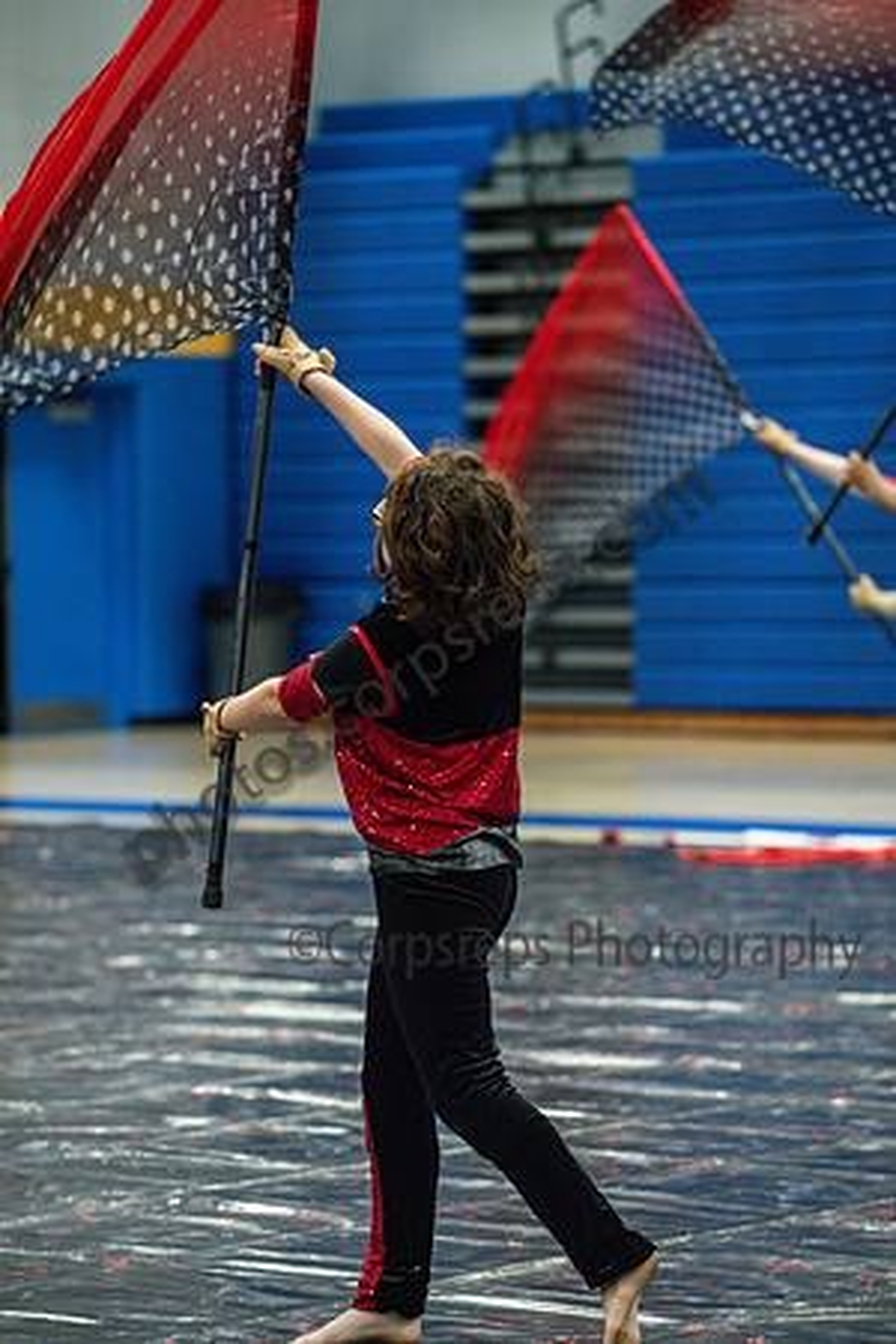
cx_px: 448
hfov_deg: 10.2
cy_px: 672
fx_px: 5040
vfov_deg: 15.2
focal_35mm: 135
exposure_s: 1/500
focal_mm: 135
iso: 6400
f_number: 4
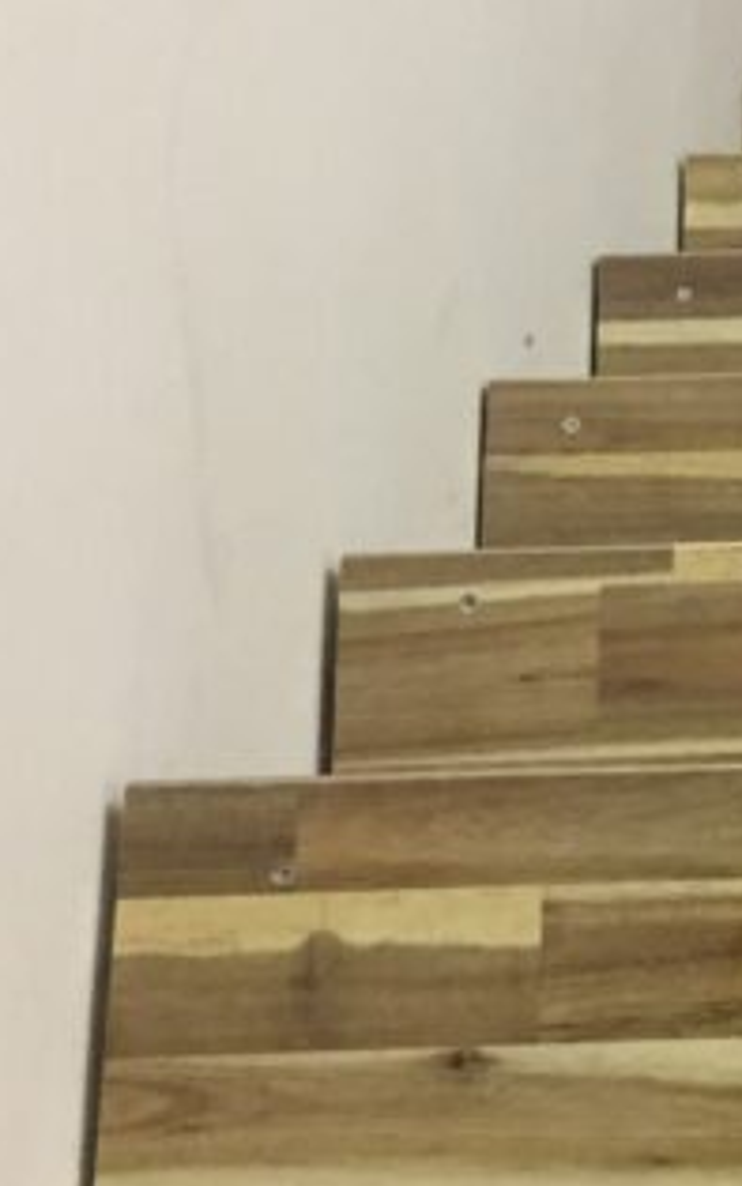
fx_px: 3234
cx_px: 1303
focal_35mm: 100
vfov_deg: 20.8
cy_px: 538
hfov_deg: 12.1
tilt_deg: -75.2
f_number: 2.2
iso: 80
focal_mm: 4.15
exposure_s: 1/10
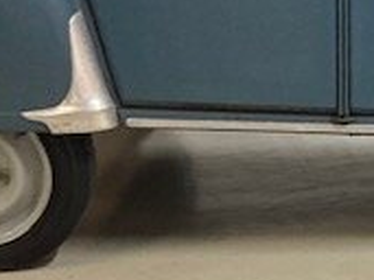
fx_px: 1134
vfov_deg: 14.0
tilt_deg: -14.1
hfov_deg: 17.8
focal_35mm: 105
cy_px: 50
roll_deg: -0.3
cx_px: 448
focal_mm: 3.99
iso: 250
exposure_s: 1/50
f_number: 1.8
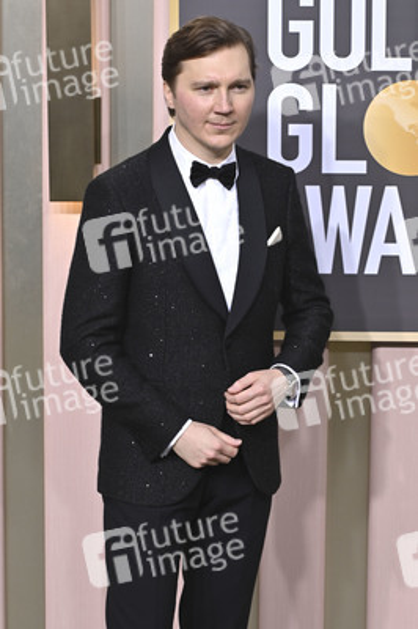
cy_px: 314
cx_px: 209
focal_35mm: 102
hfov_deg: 13.4
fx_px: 1779
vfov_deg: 20.0
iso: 800
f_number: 8
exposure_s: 1/500
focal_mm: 102
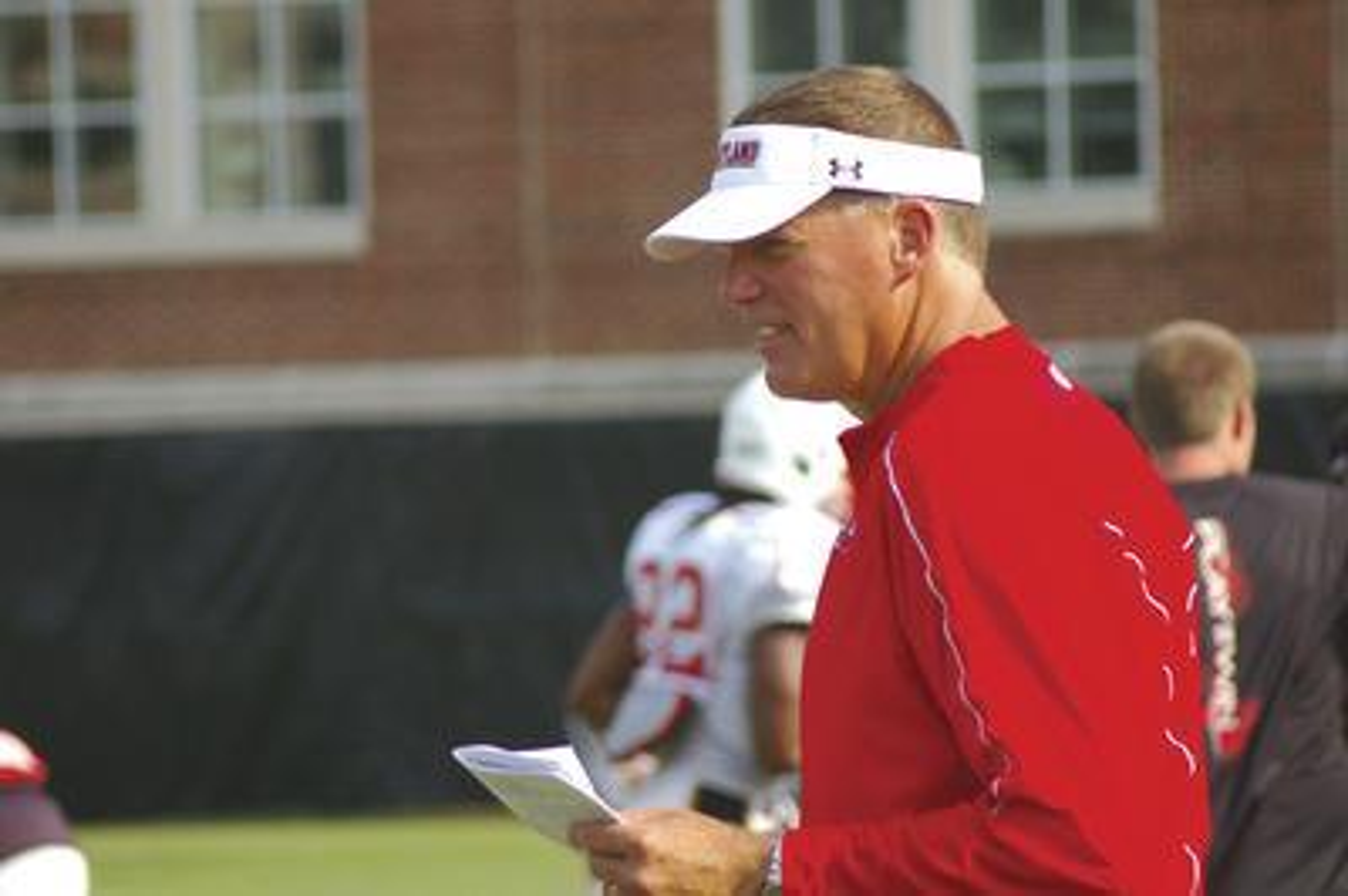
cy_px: 448
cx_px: 674
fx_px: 11785
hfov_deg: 6.5
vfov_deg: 4.4
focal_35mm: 315
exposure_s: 1/500
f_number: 8
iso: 400
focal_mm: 210
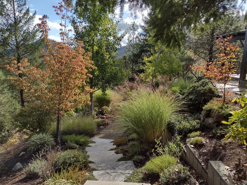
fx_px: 207
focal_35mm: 29
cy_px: 93
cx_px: 131
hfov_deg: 61.6
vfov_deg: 48.2
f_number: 1.7
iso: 100
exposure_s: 1/1320
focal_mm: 4.71
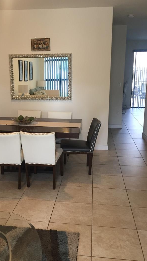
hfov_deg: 32.7
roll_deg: +0.6
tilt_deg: -11.5
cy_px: 123
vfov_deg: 55.3
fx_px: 250
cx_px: 58
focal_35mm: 36
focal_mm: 4.15
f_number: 2.2
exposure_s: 1/30
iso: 50
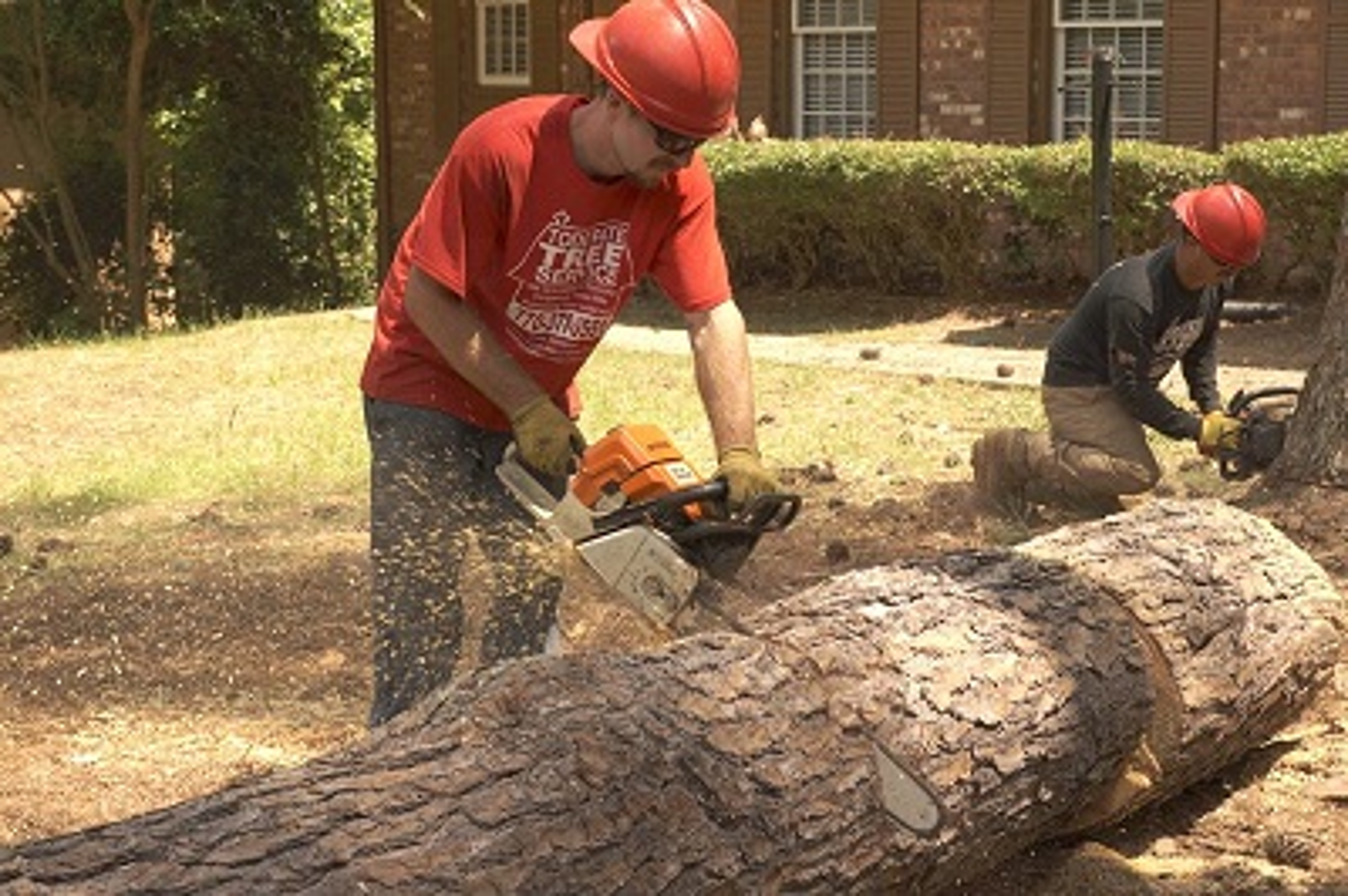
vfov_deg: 18.2
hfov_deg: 27.0
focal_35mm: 75
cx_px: 674
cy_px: 448
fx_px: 2806
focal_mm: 50
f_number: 7.1
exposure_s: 1/400
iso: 400
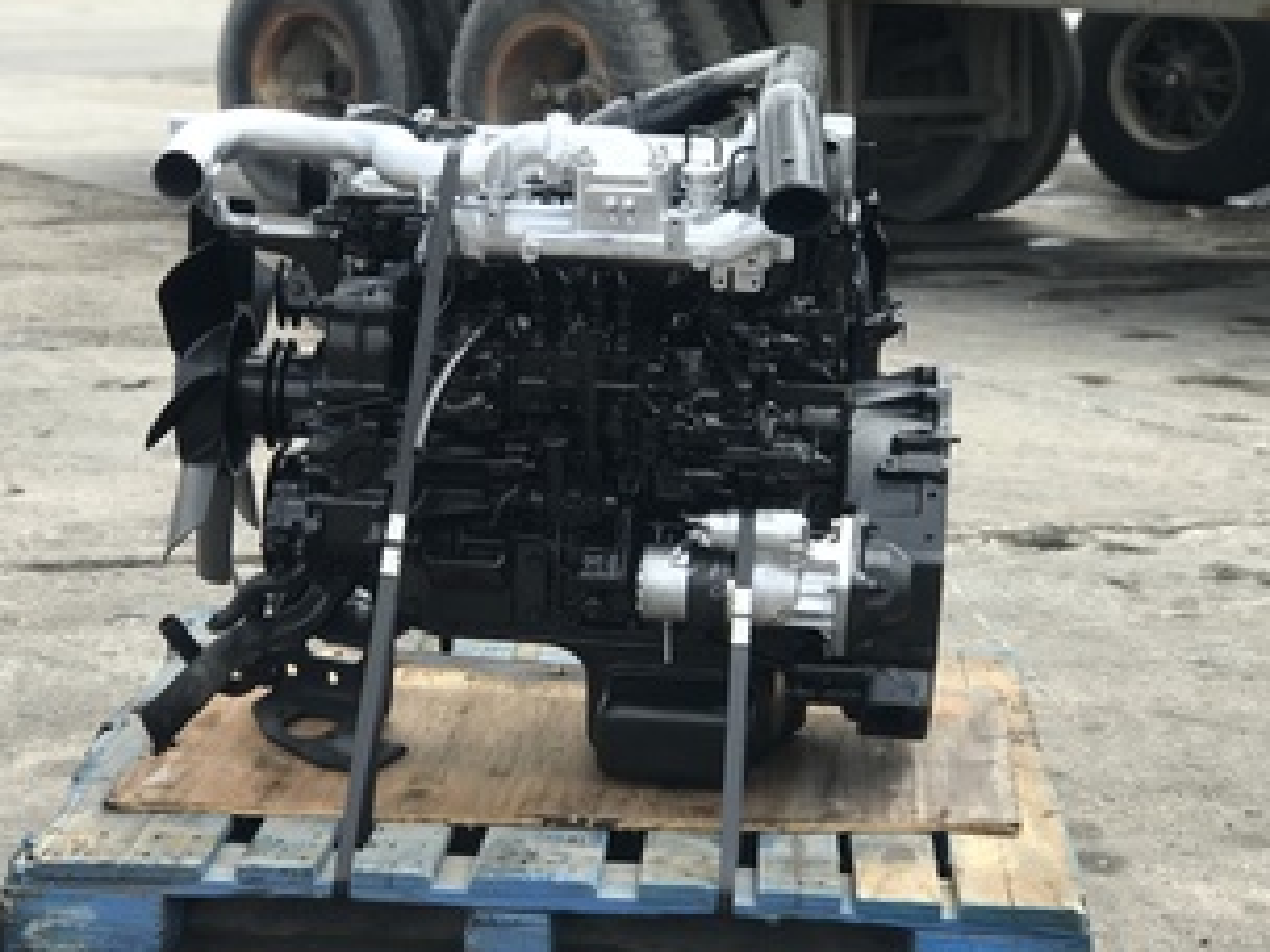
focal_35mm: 75
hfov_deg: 25.9
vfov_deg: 19.6
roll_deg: -0.2
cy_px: 514
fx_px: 2752
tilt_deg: -14.2
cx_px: 518
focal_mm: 6.6
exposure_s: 1/458
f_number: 2.8
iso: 20
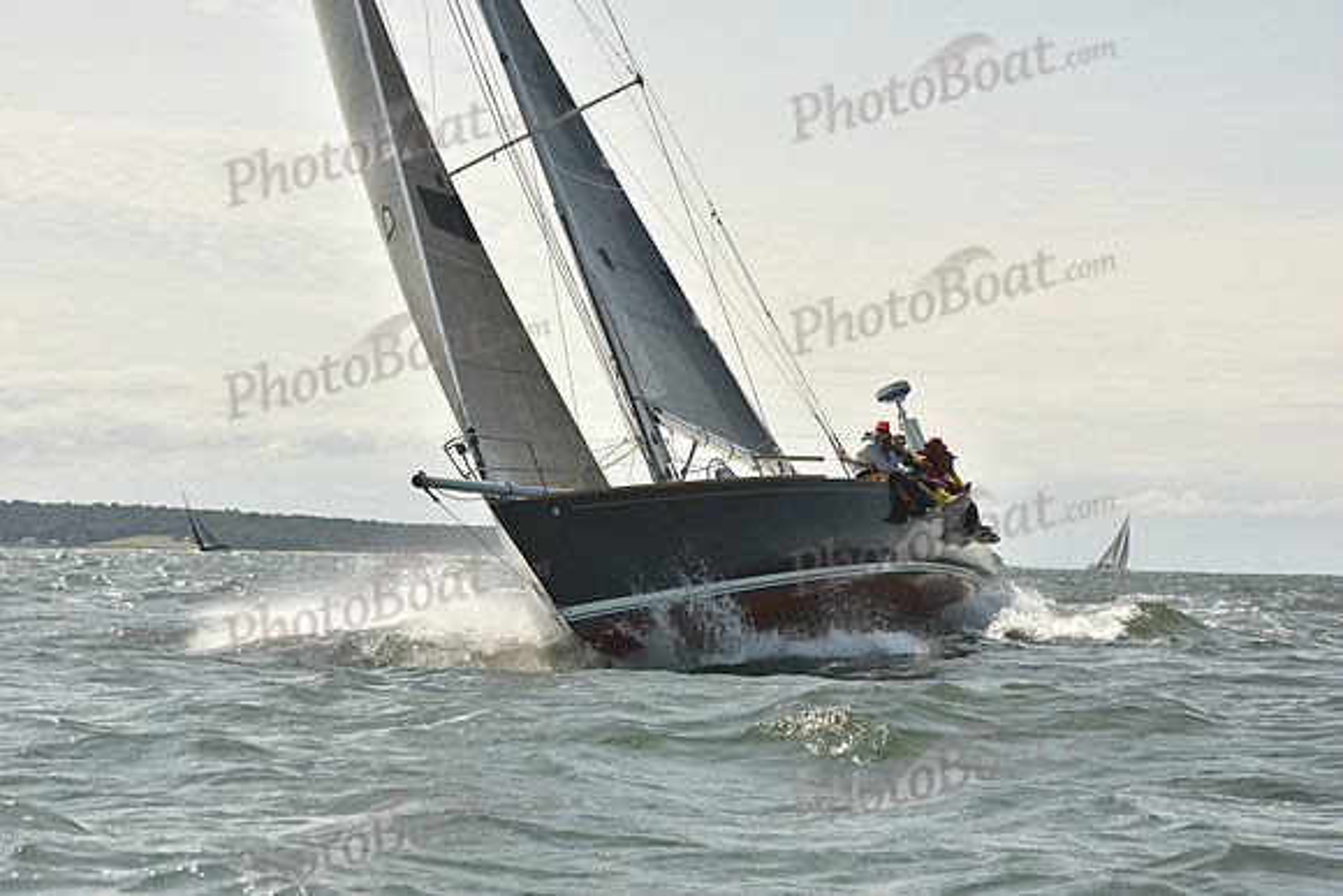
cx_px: 672
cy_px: 448
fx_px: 3545
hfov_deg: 21.5
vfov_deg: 14.4
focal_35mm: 95
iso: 250
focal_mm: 95
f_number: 9
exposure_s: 1/800
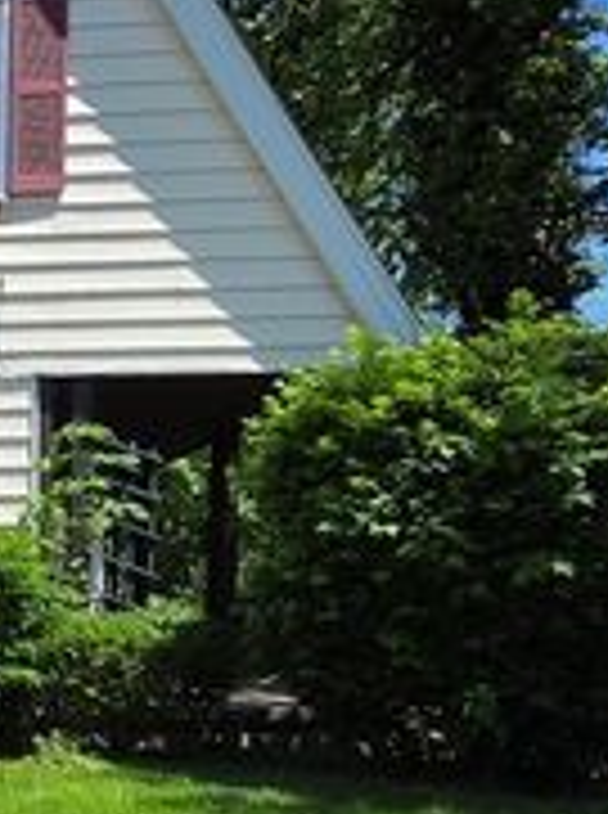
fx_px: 1128
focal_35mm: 48
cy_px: 695
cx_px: -356
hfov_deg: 23.0
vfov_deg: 37.7
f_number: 2.2
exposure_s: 1/2579
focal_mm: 2.2
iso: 100
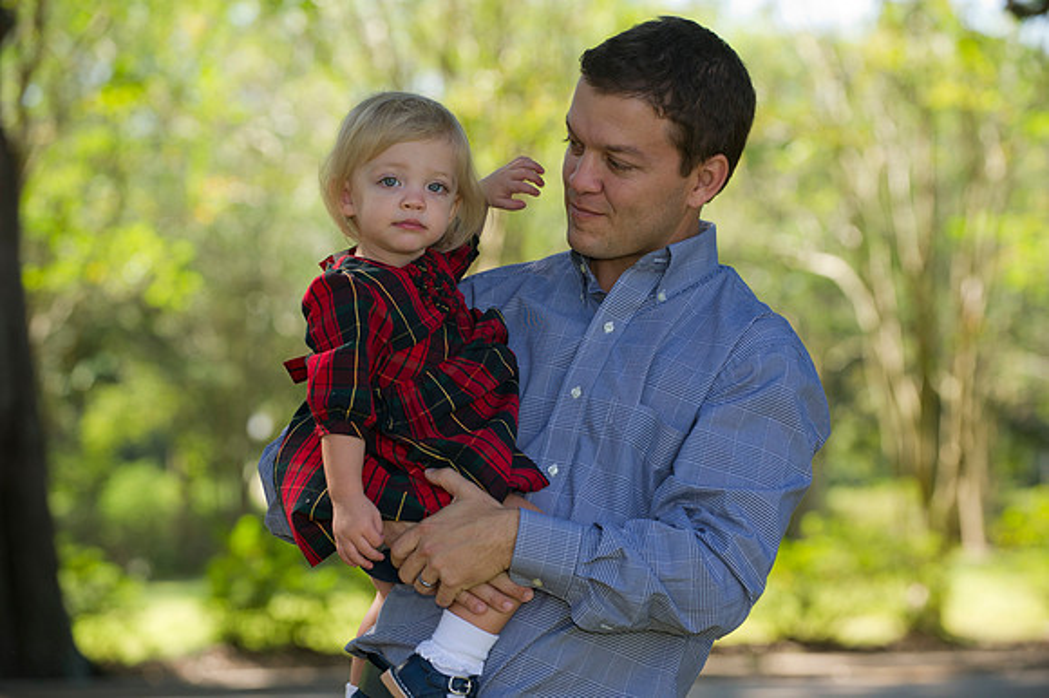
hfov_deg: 15.8
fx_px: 3786
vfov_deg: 10.5
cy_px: 349
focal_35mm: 130
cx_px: 524
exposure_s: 1/160
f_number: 4
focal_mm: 130
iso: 250
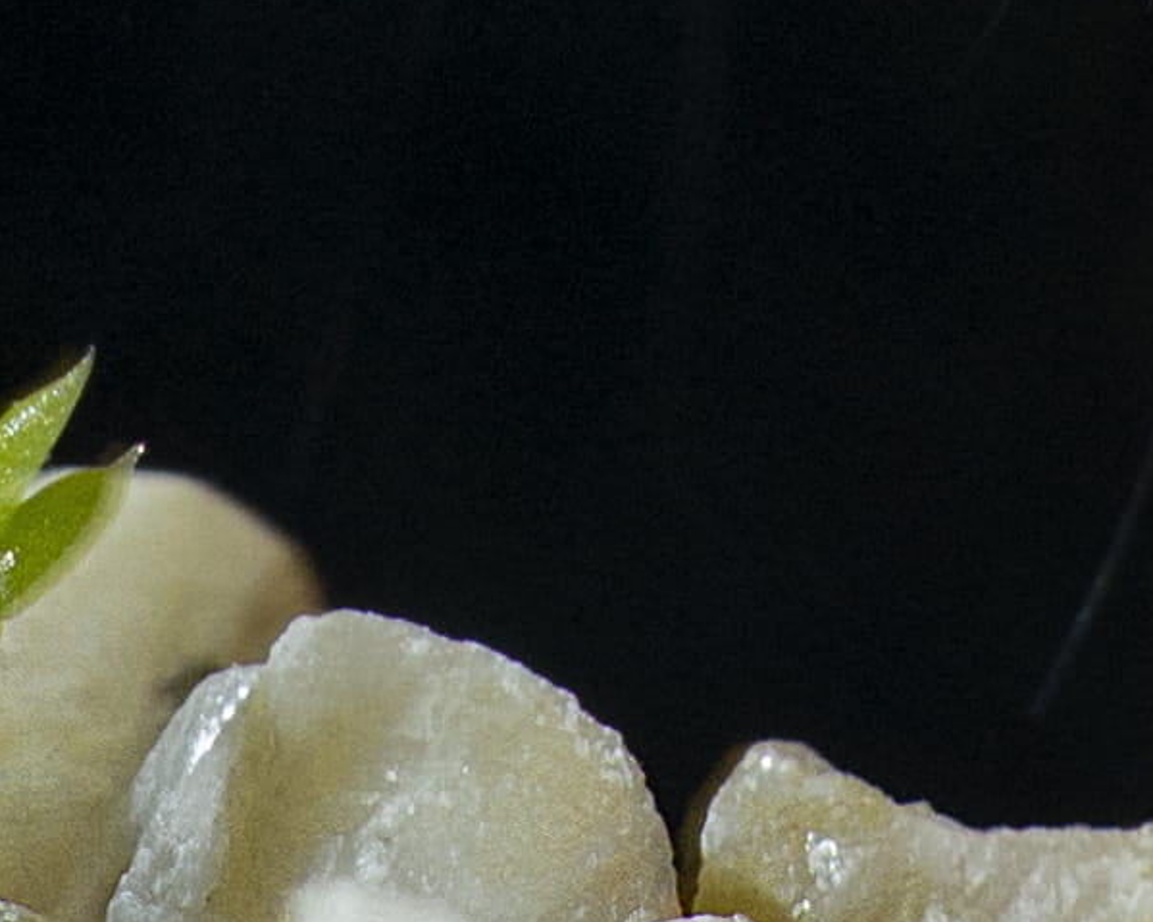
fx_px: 11566
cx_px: 491
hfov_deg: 5.7
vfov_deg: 4.5
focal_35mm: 339
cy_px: -1218
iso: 100
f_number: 4
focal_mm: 9.4
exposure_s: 1/5
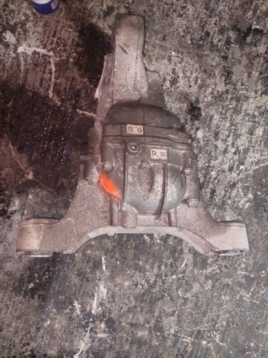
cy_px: 179
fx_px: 258
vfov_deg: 69.4
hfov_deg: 54.9
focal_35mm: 25
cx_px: 134
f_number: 1.8
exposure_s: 1/100
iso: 320
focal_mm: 5.23
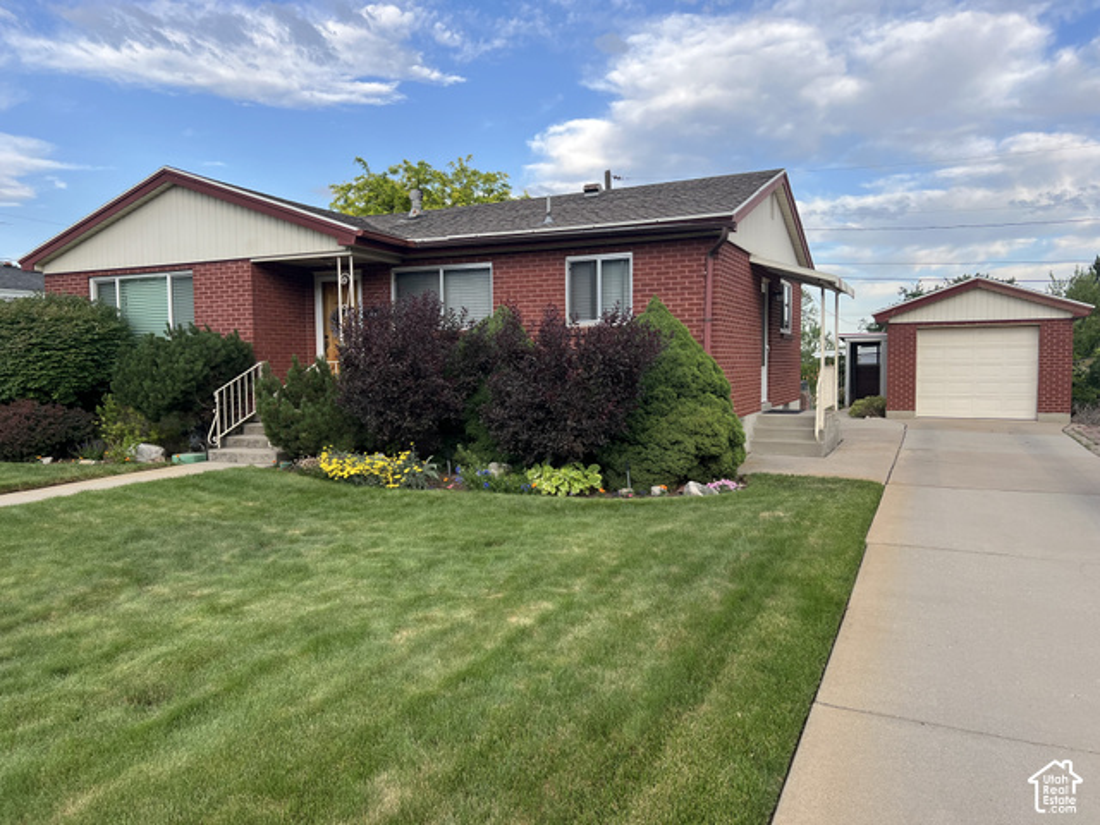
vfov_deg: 53.1
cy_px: 412
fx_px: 826
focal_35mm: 26
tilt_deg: -4.0
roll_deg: +0.3
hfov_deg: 67.3
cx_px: 550
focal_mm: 5.7
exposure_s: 1/700
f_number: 1.5
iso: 50
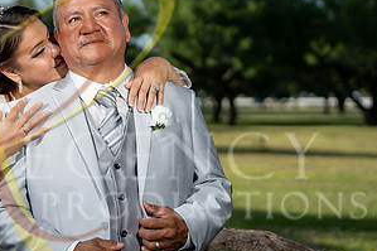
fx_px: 1015
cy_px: 129
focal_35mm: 97
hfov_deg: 20.8
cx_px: 76
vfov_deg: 14.1
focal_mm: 50
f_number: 2.2
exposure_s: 1/4000
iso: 200
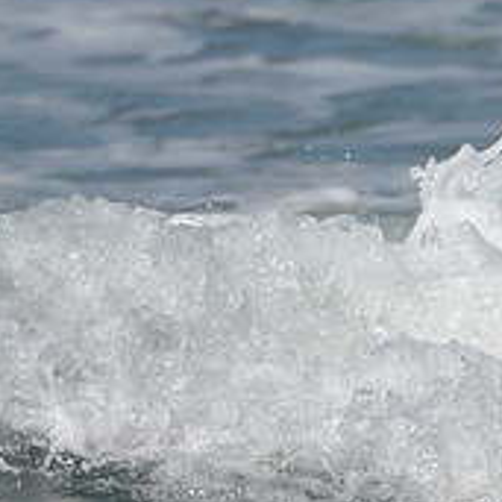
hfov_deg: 0.7
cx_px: 819
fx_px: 38885
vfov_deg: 0.7
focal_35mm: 2370
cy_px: 380
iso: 400
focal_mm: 550
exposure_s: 1/2000
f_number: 7.1
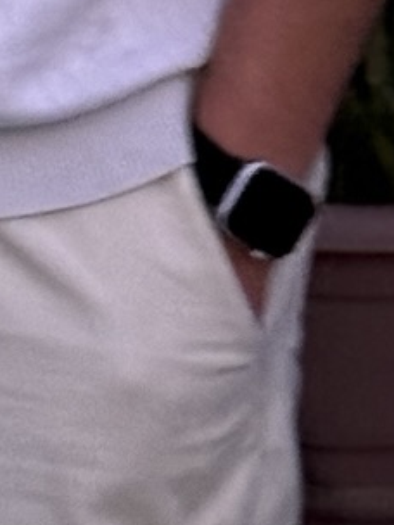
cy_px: -1176
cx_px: -544
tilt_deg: +3.3
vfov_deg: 5.8
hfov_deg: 4.6
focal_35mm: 316
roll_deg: -0.6
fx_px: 4796
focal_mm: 6.76
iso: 250
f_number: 1.78
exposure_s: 1/50
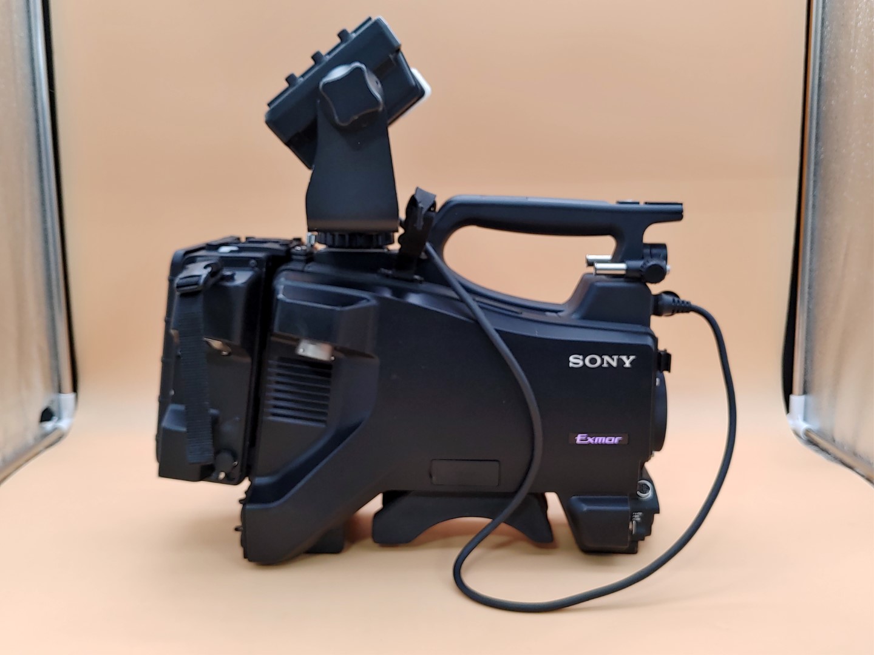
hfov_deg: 55.4
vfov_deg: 42.9
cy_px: 328
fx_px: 833
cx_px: 437
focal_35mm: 33
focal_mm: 4.36
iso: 50
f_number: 1.8
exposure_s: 1/60
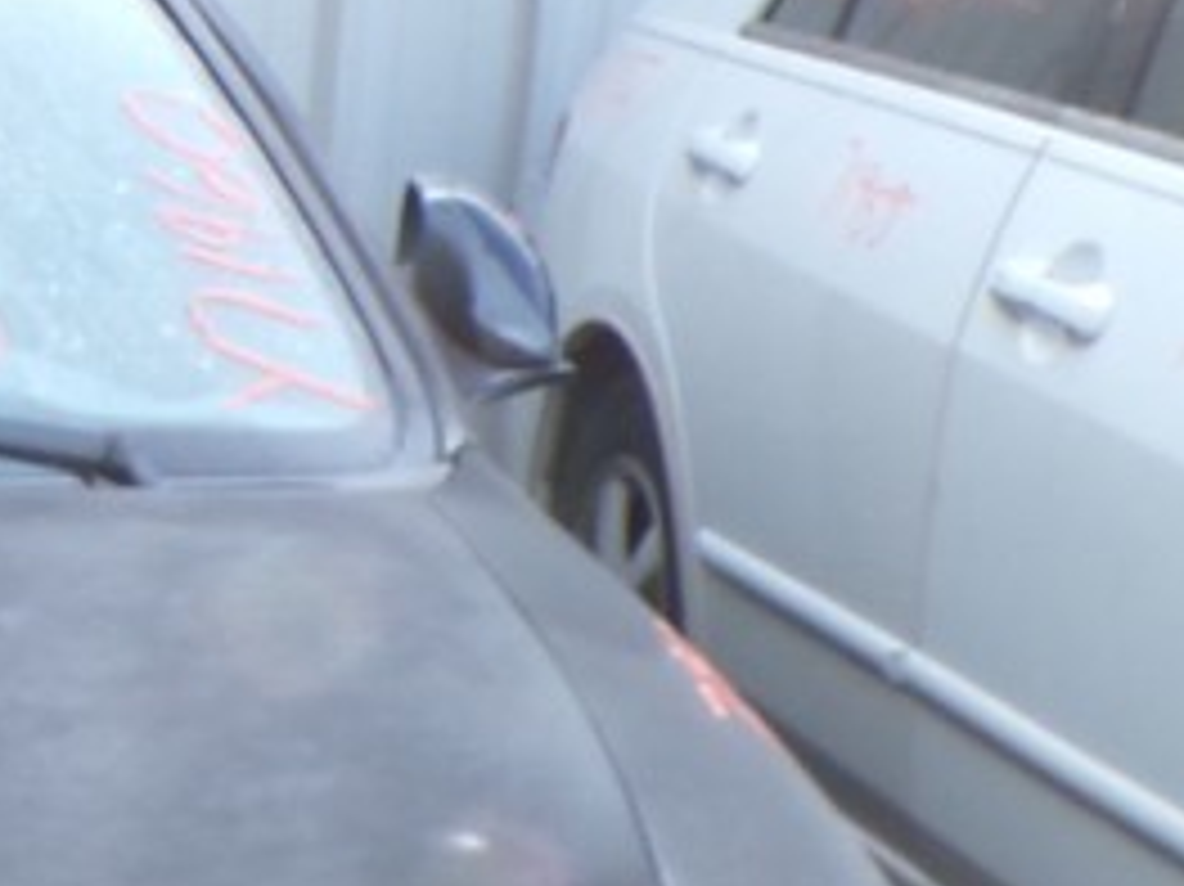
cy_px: 1489
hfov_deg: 14.9
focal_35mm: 117
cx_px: -891
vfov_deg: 11.9
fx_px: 4000
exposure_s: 1/50
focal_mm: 4.3
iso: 100
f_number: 4.4
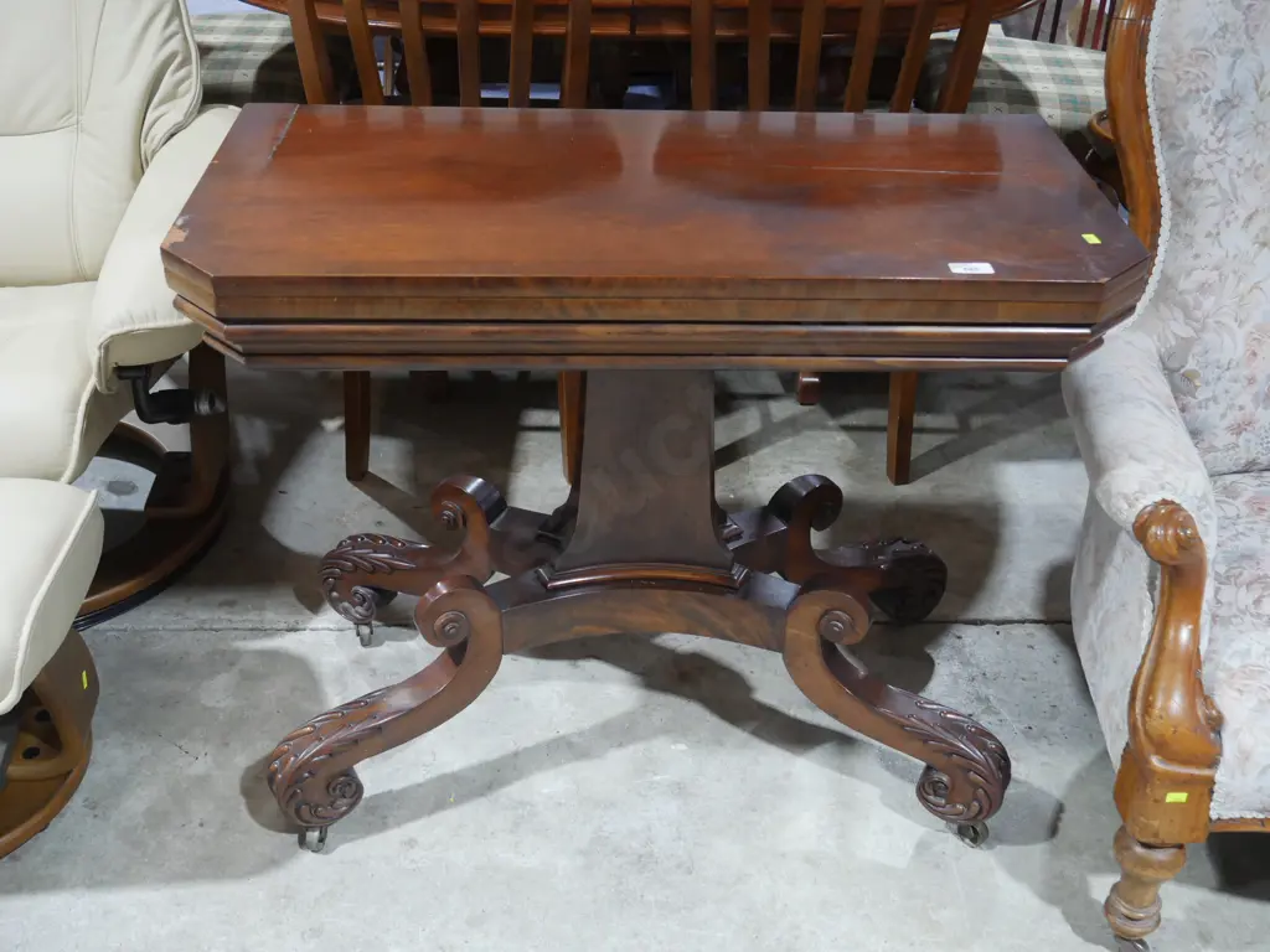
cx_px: 635
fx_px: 1468
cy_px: 476
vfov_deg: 36.0
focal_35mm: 40
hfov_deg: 46.8
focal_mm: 20
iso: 1000
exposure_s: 1/60
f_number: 4.4
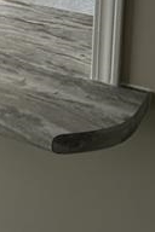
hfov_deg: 13.9
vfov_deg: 20.8
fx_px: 581
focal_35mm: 90
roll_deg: +3.4
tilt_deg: -12.7
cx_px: -102
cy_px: -62
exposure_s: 1/40
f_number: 1.5
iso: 400
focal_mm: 5.7
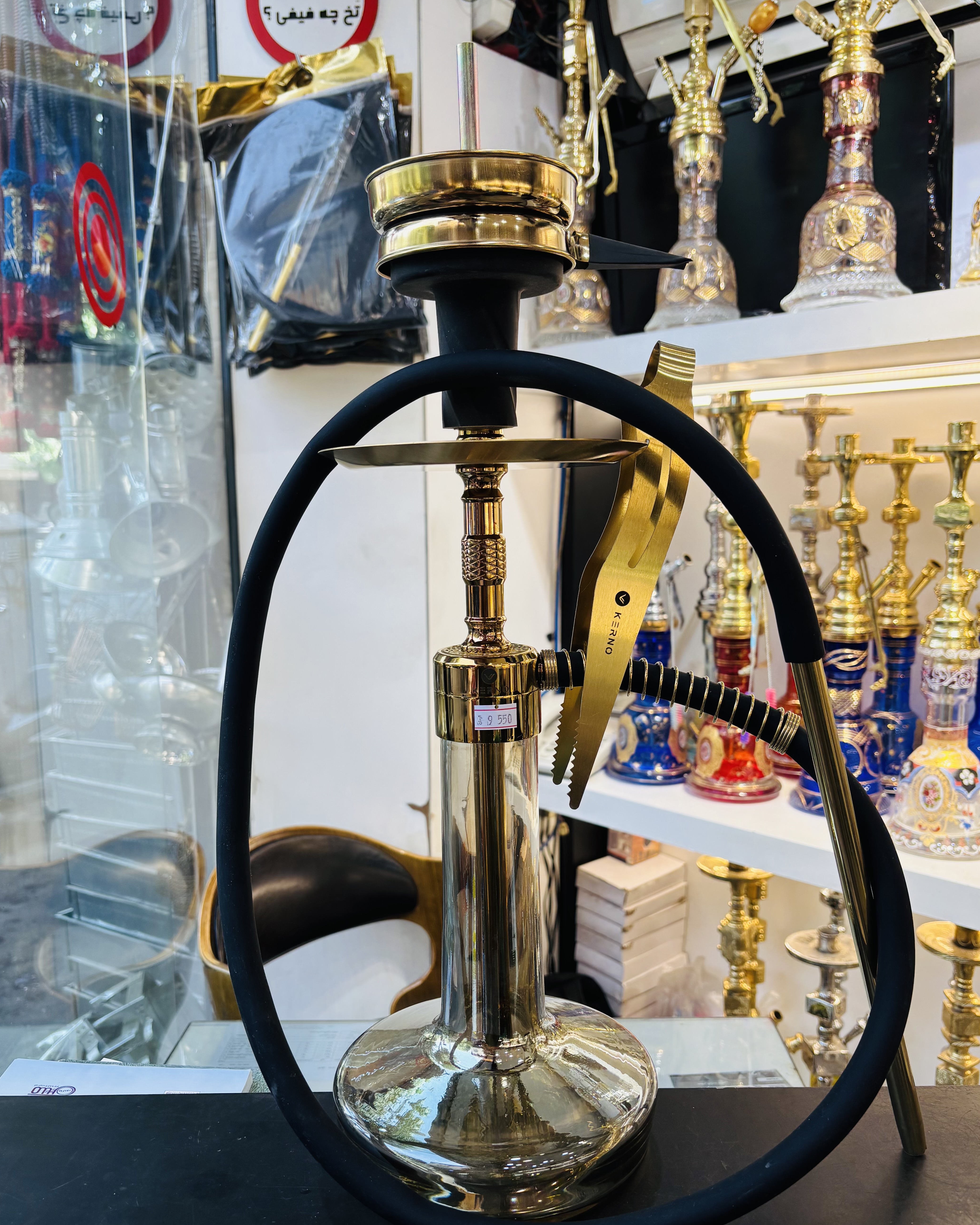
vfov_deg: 62.2
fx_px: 1015
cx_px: 493
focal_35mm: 28
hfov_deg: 51.5
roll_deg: +0.1
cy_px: 642
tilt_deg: -8.2
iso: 40
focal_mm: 5.96
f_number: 1.6
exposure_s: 1/154
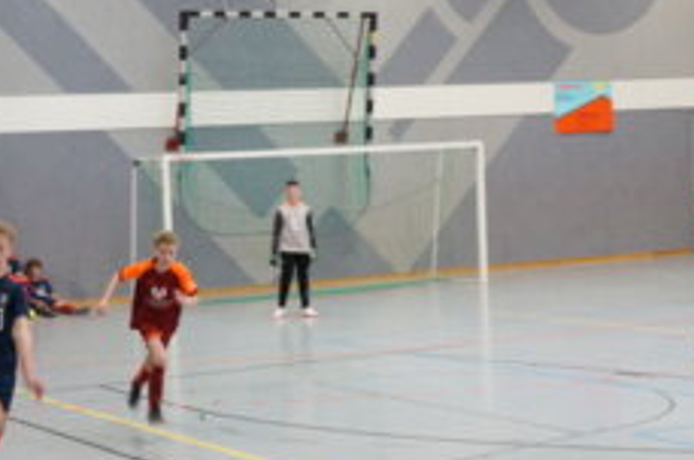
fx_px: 1617
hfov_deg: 24.1
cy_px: 269
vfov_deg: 16.2
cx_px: 221
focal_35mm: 84
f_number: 13
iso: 3200
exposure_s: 1/40
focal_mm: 32
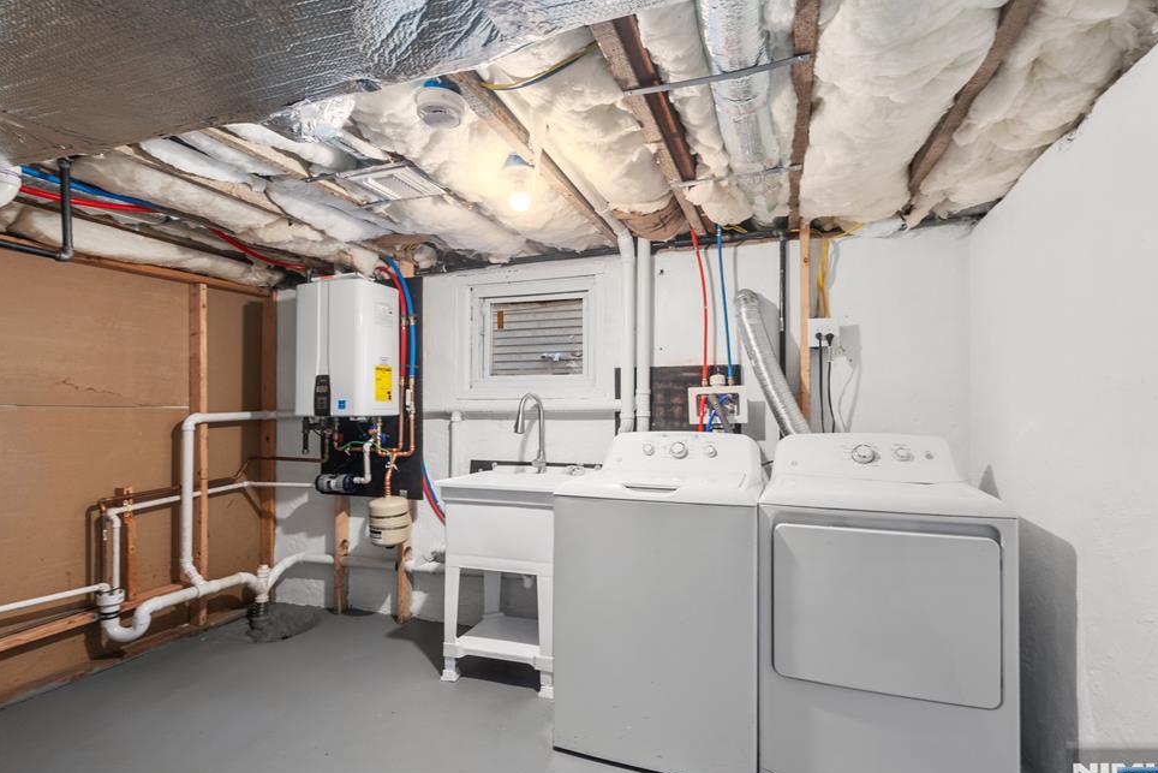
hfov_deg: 93.3
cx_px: 574
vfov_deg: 70.5
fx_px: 547
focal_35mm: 17
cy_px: 390
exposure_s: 2
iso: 160
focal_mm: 16
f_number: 9
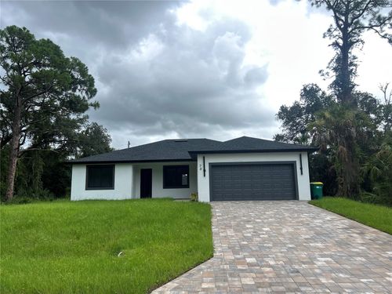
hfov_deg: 67.3
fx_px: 294
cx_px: 196
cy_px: 147
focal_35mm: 26
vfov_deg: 53.1
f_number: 1.5
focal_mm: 5.7
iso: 50
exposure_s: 1/607
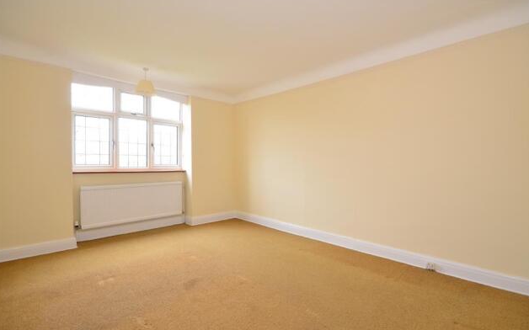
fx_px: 253
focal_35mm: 18
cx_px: 272
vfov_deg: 66.3
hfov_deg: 92.6
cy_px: 162
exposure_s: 1/13
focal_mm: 11
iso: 640
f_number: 10
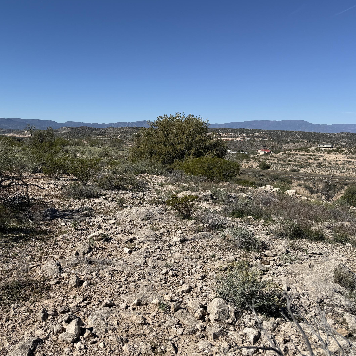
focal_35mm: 30
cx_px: 120
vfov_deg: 54.0
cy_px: 168
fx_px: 349
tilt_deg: -4.3
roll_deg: -1.2
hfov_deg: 53.0
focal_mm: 6.76
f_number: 1.78
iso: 80
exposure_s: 1/6711
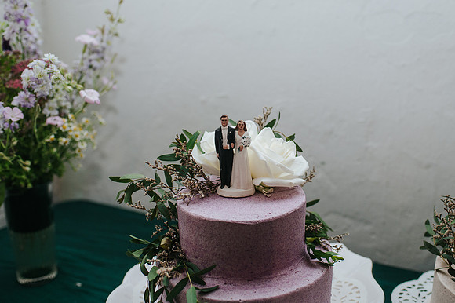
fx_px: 503
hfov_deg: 48.6
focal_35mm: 40
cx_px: 248
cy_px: 131
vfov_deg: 33.4
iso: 1000
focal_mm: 35
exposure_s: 1/200
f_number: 2.8
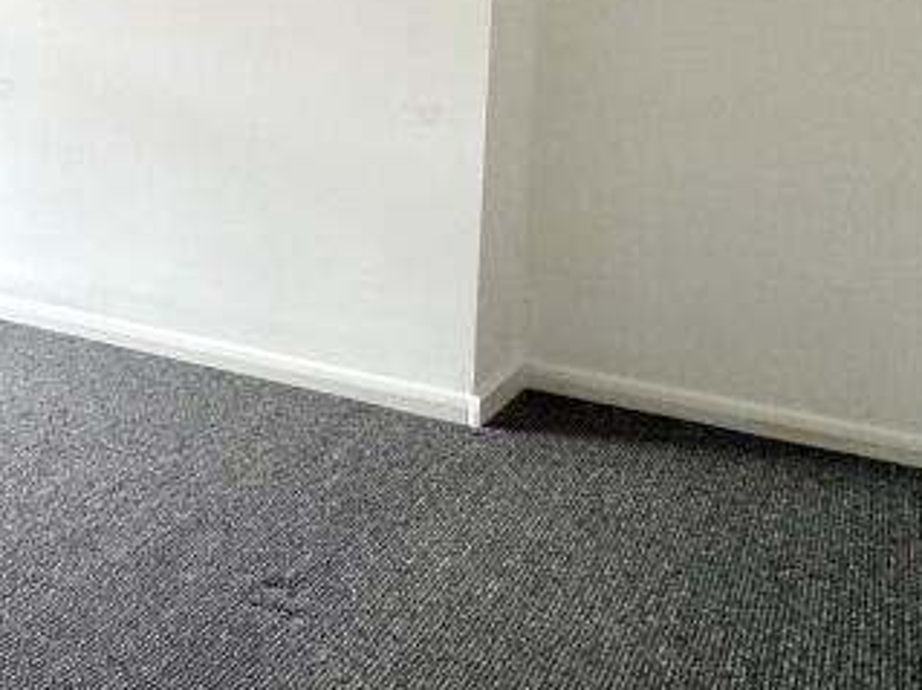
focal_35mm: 45
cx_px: -147
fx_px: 1198
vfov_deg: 30.8
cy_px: 72
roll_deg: -0.6
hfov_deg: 34.7
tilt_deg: -3.9
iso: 250
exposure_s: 1/99
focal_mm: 2.22
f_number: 2.2
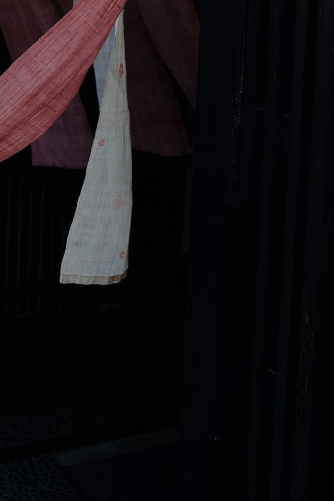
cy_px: 67
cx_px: 56
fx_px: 974
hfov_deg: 19.2
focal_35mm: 70
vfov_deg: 27.9
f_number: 4
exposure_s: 1/250
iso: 400
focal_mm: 23
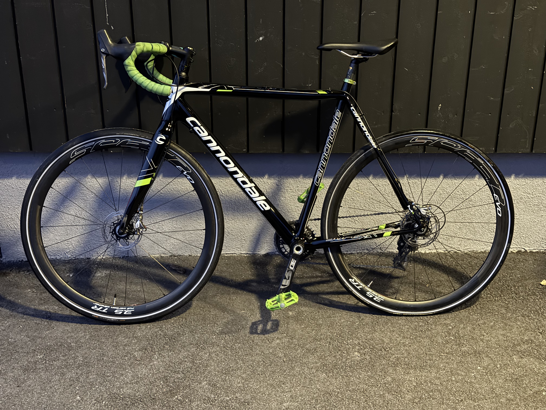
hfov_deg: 39.7
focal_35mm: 48
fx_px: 757
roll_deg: -0.8
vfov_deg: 30.3
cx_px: 273
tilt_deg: -22.6
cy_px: 205
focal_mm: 6.76
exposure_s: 1/9
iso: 500
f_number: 1.78
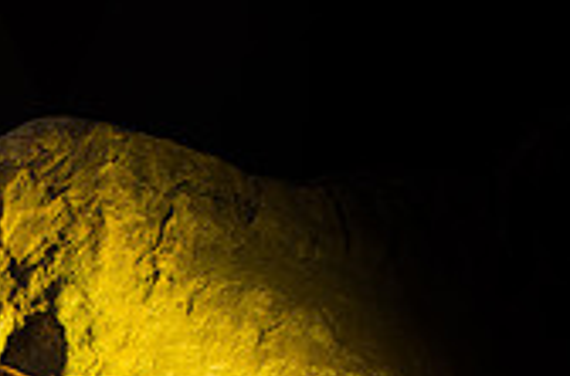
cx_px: -159
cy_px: 637
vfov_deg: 11.3
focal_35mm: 114
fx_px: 1800
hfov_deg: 17.0
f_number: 13
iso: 100
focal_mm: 22
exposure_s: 1/60
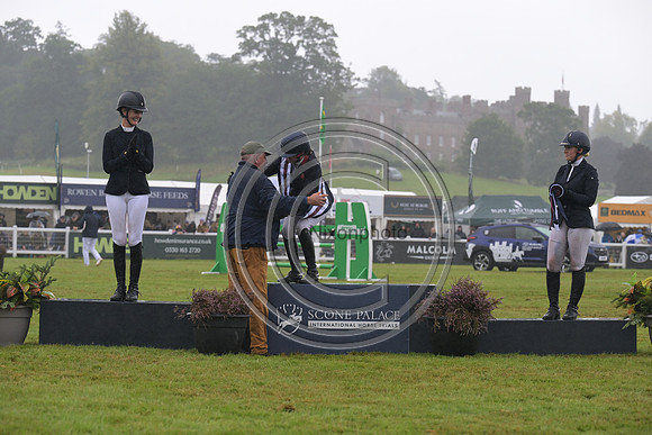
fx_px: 1993
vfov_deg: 12.5
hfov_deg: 18.6
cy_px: 218
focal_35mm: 110
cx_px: 326
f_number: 5
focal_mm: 110
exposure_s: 1/1000
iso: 1000
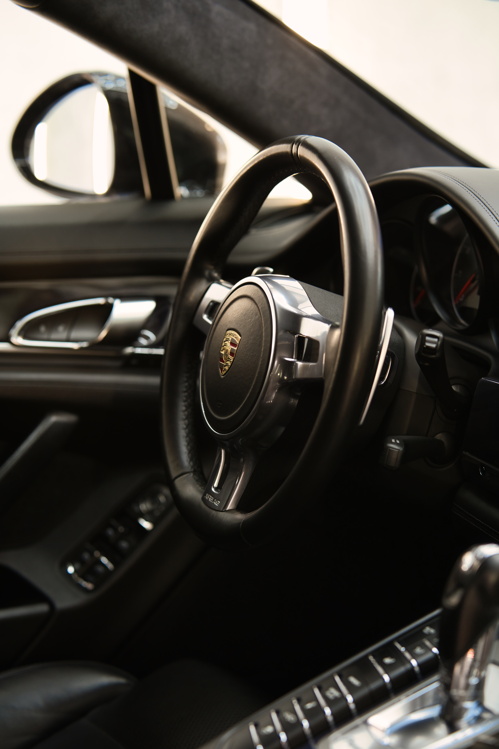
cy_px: 374
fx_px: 1767
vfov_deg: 23.9
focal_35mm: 85
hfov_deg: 16.1
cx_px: 250
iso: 500
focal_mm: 85
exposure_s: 1/60
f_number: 2.8
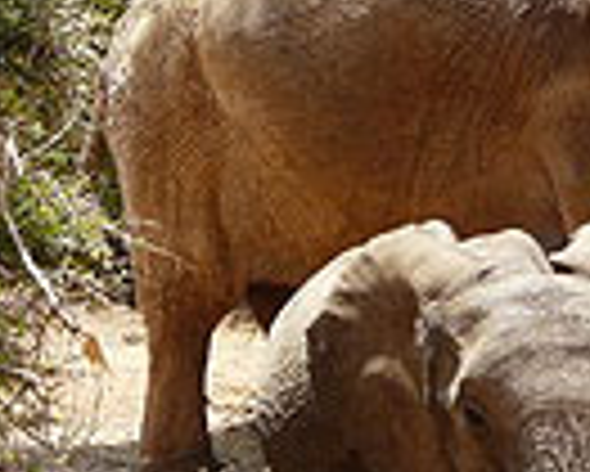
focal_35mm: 299
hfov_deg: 6.4
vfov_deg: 5.2
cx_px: 563
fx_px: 5225
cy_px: 274
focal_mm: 14.7
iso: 100
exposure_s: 1/200
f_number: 5
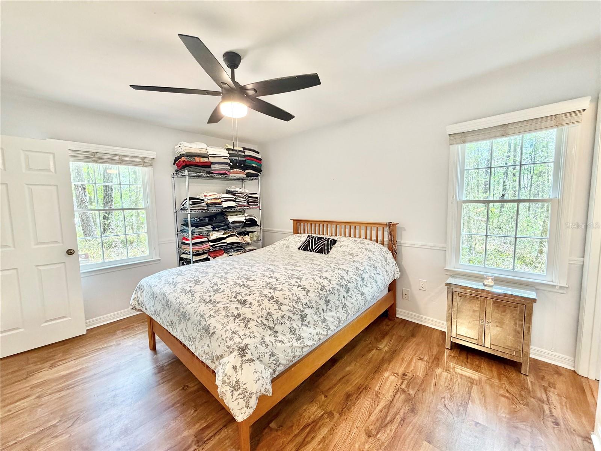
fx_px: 243
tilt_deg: -6.2
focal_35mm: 14
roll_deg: +2.0
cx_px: 300
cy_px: 226
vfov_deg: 85.7
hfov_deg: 102.1
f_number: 2.2
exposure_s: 1/120
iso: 250
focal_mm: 2.22
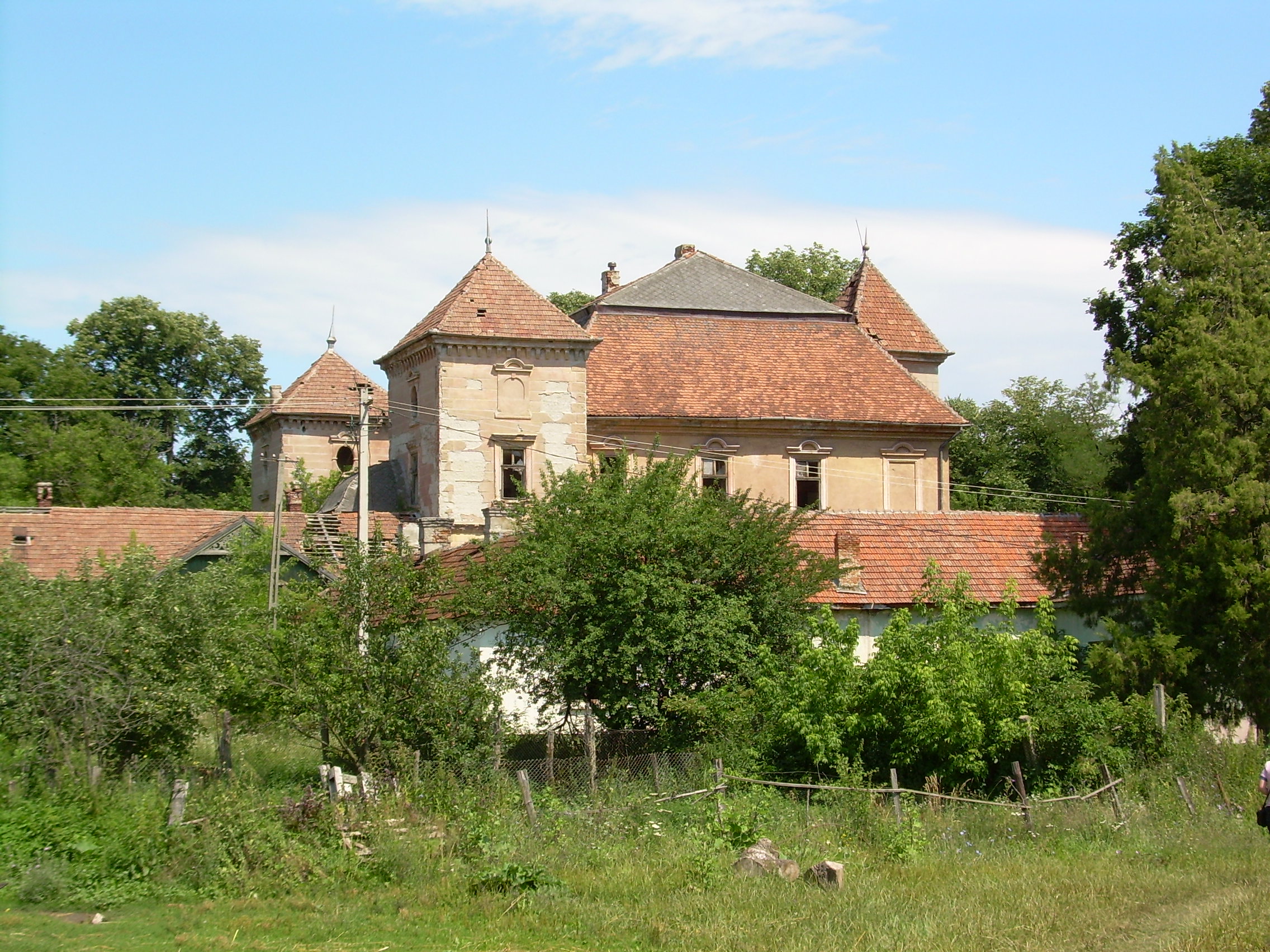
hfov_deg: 29.8
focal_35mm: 65
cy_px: 476
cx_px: 635
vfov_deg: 22.6
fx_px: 2385
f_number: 5.9
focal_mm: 11
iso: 50
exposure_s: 1/193
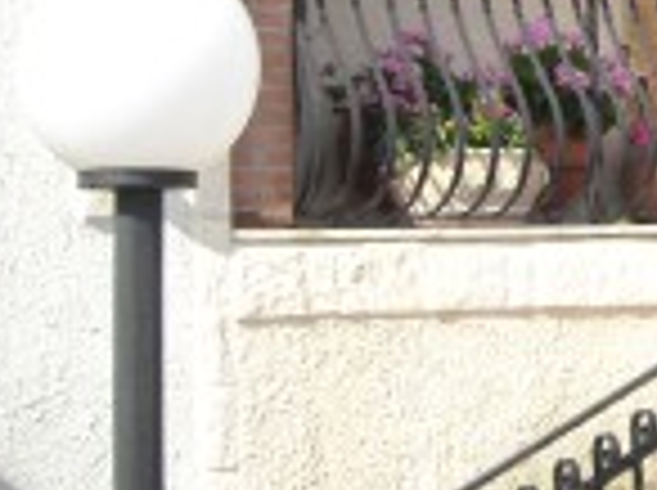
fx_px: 1705
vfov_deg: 15.8
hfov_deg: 20.4
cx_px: 781
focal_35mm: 90
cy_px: -88
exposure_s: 1/141
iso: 64
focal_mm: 5.7
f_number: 5.6
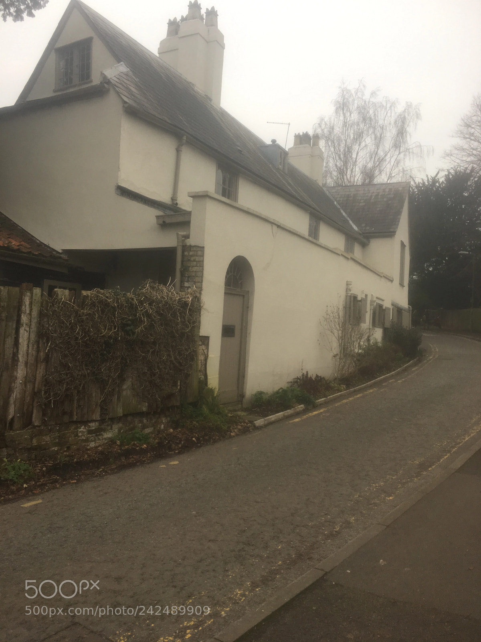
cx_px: 240
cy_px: 321
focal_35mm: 29
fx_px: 537
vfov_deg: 61.7
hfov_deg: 48.2
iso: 25
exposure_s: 1/124
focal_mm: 4.15
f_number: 2.2
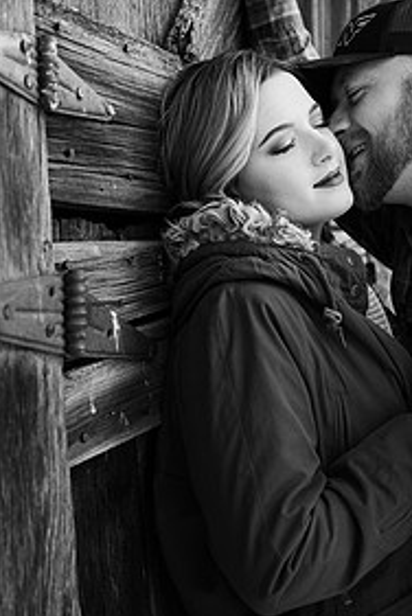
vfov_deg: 35.6
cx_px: 320
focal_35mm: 56
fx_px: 959
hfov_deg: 23.9
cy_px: 318
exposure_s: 1/500
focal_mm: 35
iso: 200
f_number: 2.8
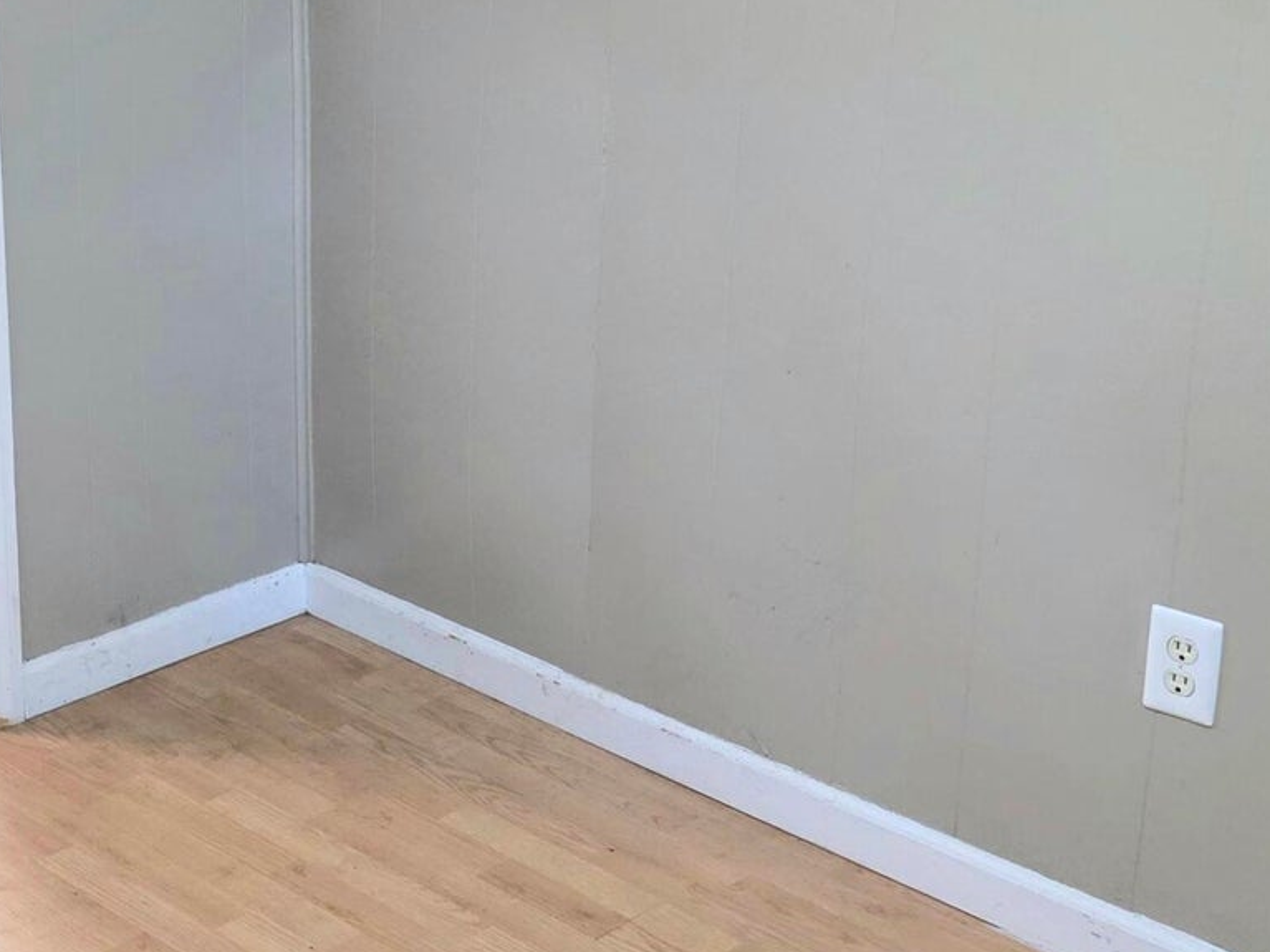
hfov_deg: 29.6
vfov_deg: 22.9
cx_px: 262
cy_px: 379
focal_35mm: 64
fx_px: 2348
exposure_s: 1/120
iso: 320
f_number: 1.7
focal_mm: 6.3
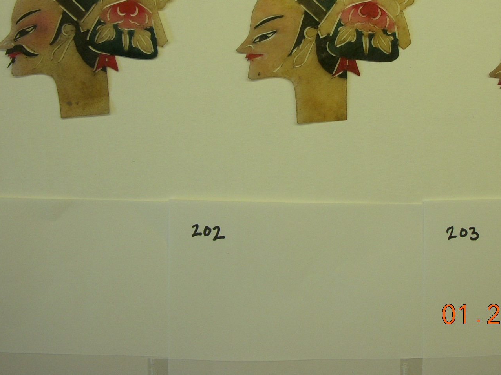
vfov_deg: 23.7
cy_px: 77
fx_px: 883
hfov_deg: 31.6
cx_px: 310
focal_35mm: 61
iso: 100
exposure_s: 1/200
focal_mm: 6.3
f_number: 3.3
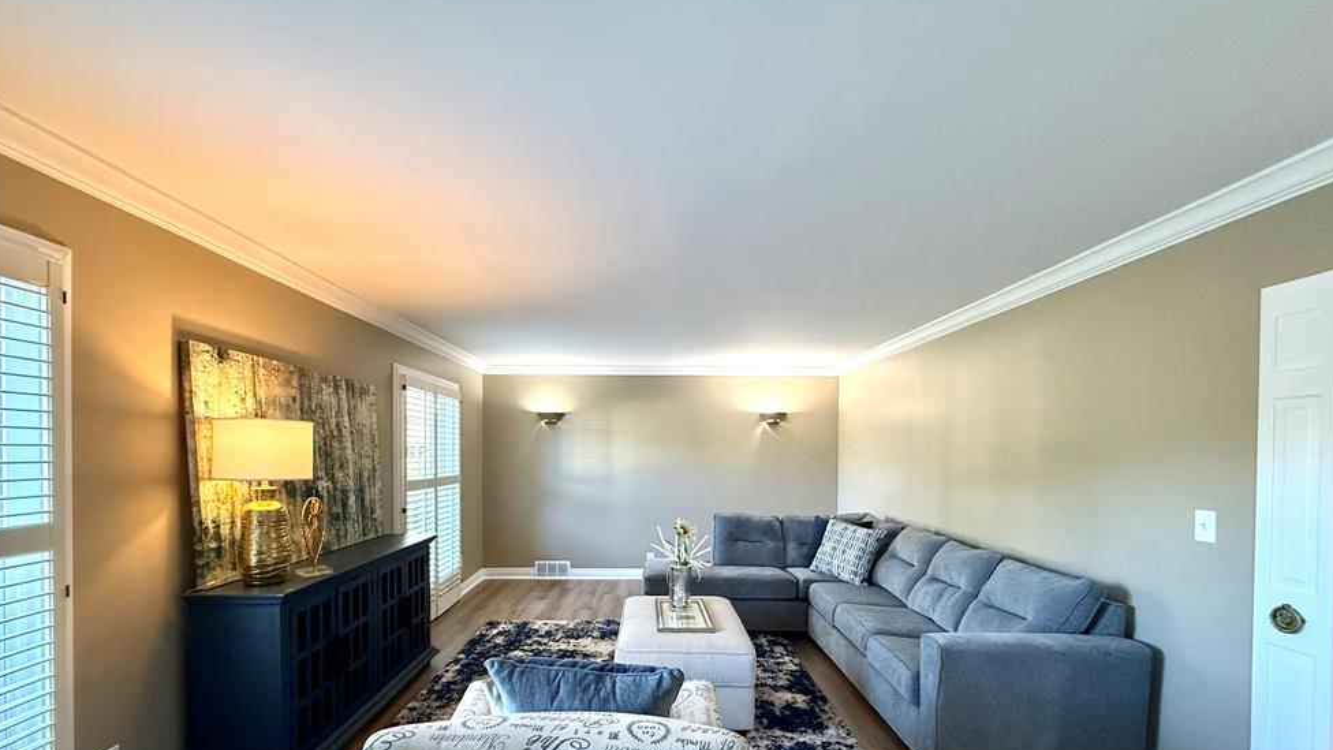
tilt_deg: -1.7
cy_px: 463
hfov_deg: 99.4
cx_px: 661
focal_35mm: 16
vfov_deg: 66.2
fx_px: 566
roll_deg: -0.5
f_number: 2.2
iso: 640
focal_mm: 2.22
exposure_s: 1/120
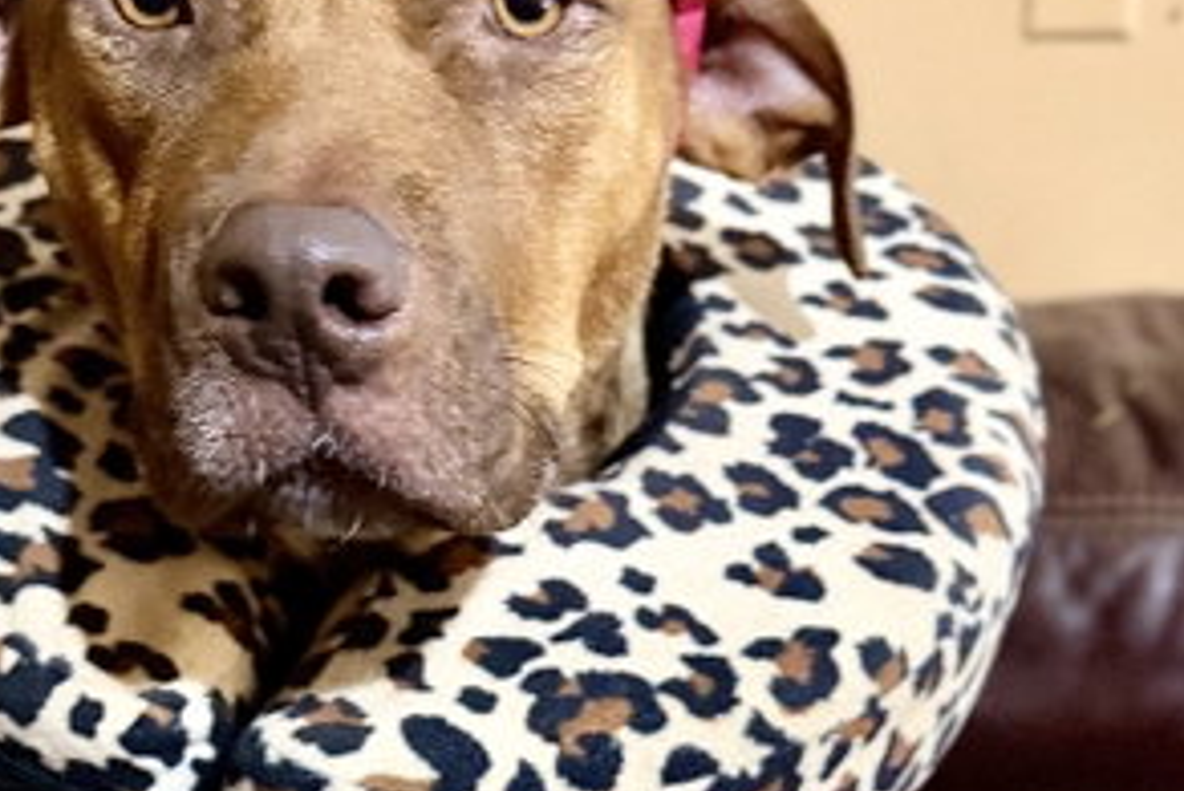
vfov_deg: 22.1
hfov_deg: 34.9
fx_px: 1876
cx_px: 730
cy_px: 933
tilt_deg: -18.7
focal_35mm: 57
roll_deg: -3.5
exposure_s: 1/30
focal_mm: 6.76
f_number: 1.78
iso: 800
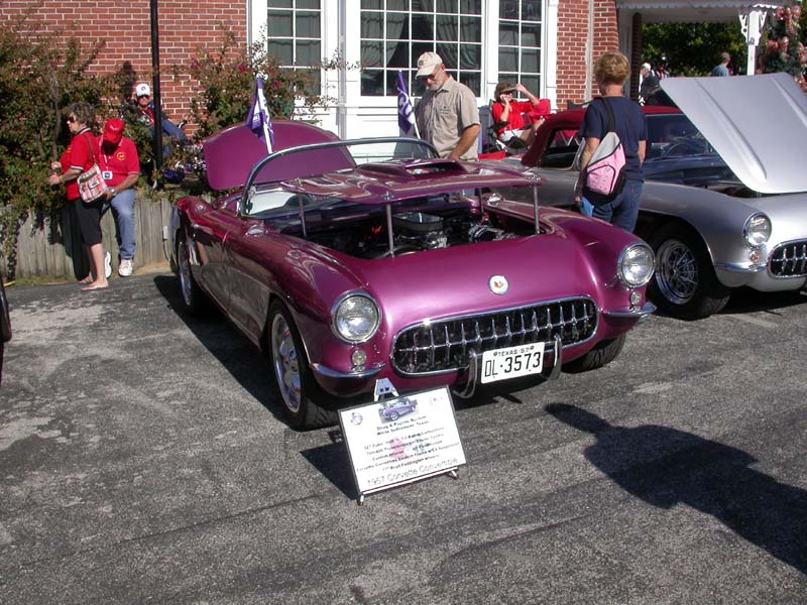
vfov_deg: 37.7
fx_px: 886
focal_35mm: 38
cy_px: 302
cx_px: 404
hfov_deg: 49.0
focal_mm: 7.85
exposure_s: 1/415
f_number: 7.5
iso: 100
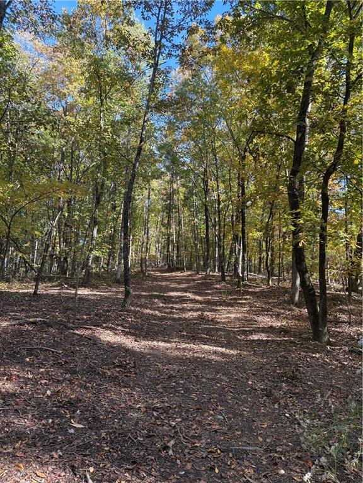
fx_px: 364
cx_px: 182
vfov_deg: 67.3
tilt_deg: +11.5
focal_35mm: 26
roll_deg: -1.3
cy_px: 242
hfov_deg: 53.1
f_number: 1.6
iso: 64
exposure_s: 1/238
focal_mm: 5.96
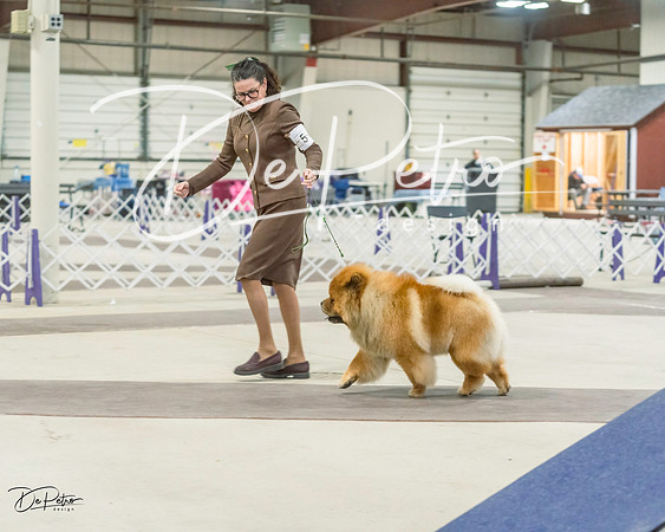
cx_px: 332
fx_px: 1551
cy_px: 266
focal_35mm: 79
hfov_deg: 24.2
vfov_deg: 19.4
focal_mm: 70
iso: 4000
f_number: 2.8
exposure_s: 1/200
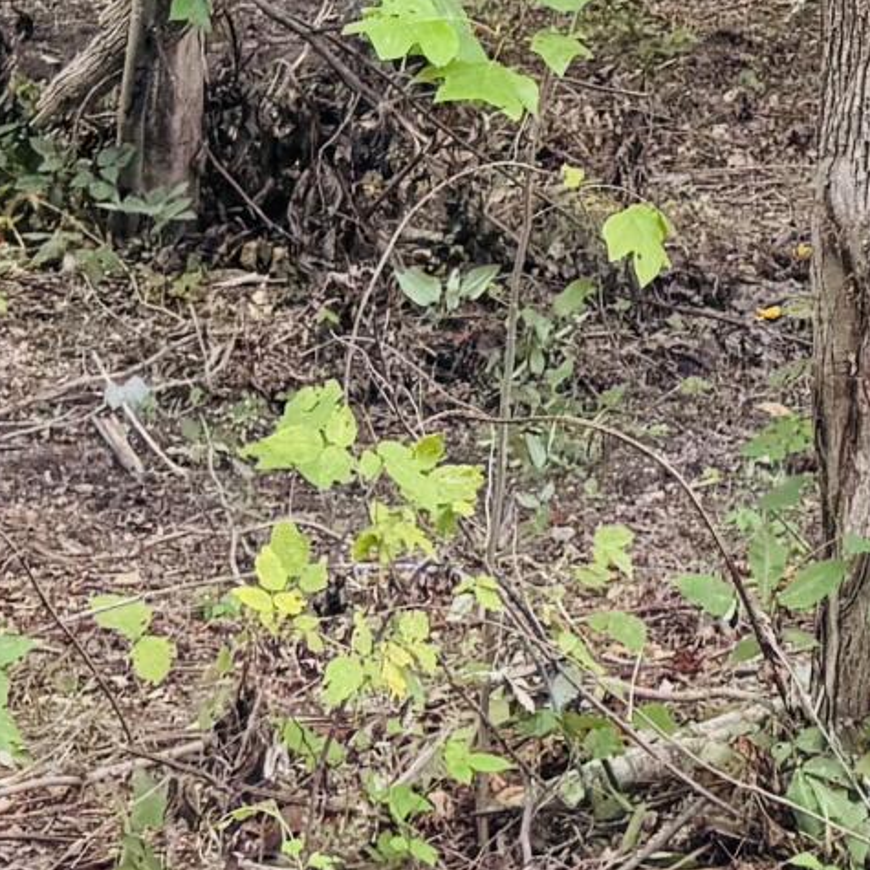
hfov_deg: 11.8
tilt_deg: +5.9
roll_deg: -0.8
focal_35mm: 134
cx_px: 1670
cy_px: -844
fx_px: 3810
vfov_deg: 11.7
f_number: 1.78
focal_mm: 6.76
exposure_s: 1/481
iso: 80
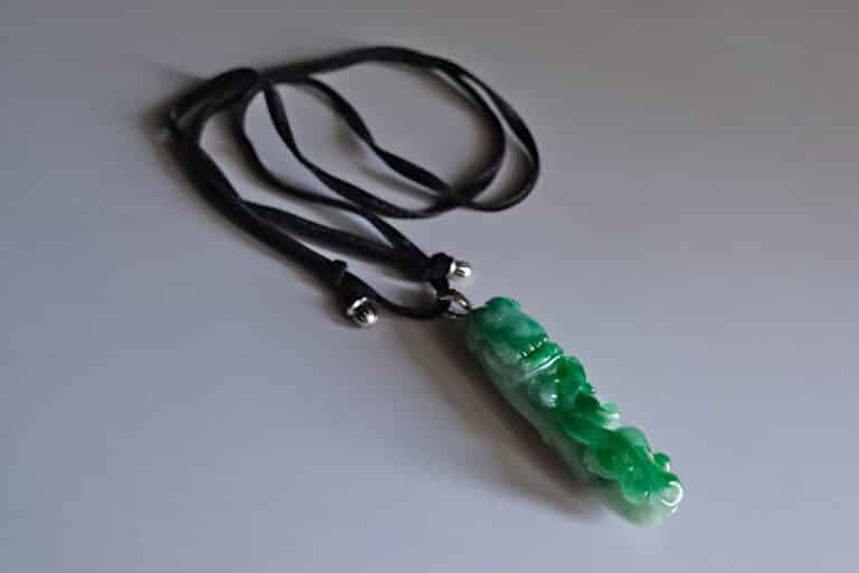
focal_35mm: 23
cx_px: 430
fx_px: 549
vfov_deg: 55.1
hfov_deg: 76.1
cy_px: 286
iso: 1600
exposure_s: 1/13
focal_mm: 15
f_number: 3.5
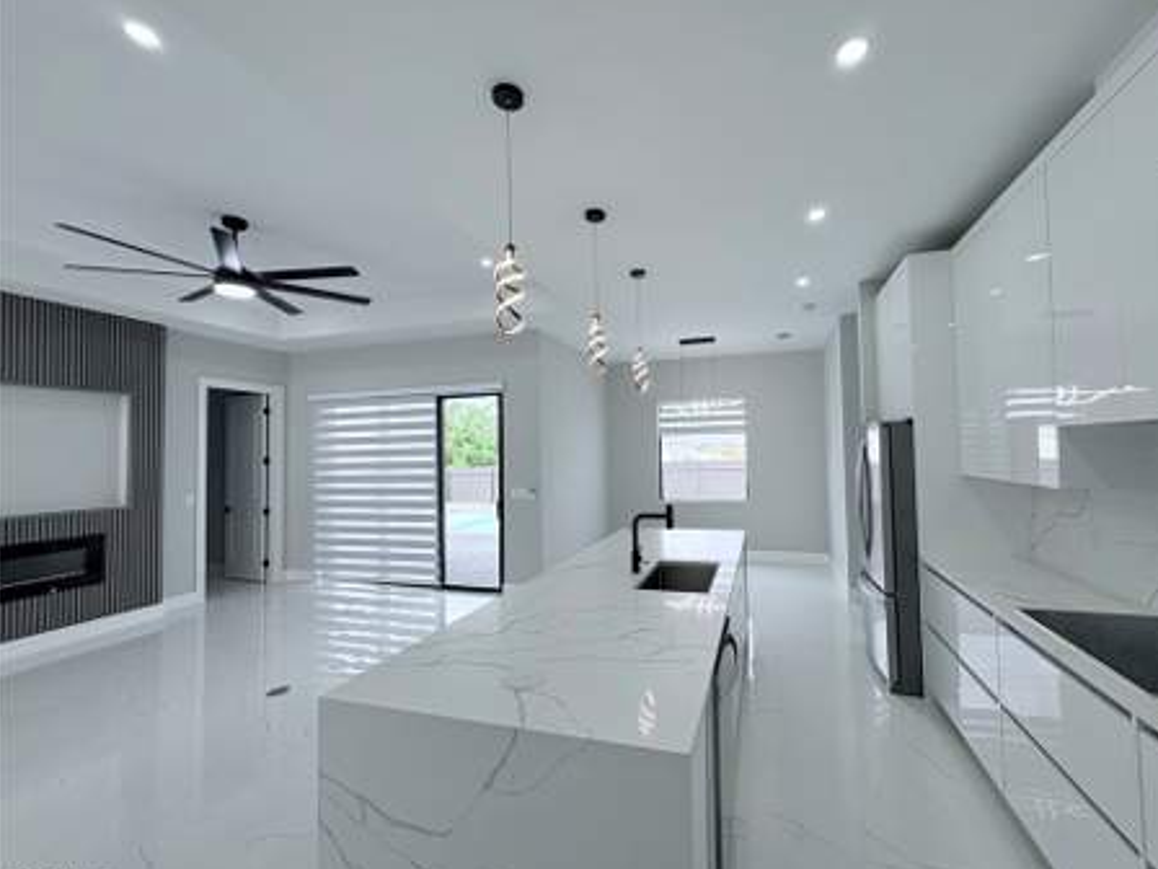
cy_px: 437
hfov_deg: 98.0
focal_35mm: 15
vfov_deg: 81.7
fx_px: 502
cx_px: 618
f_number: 2.2
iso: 64
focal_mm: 2.22
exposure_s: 1/230
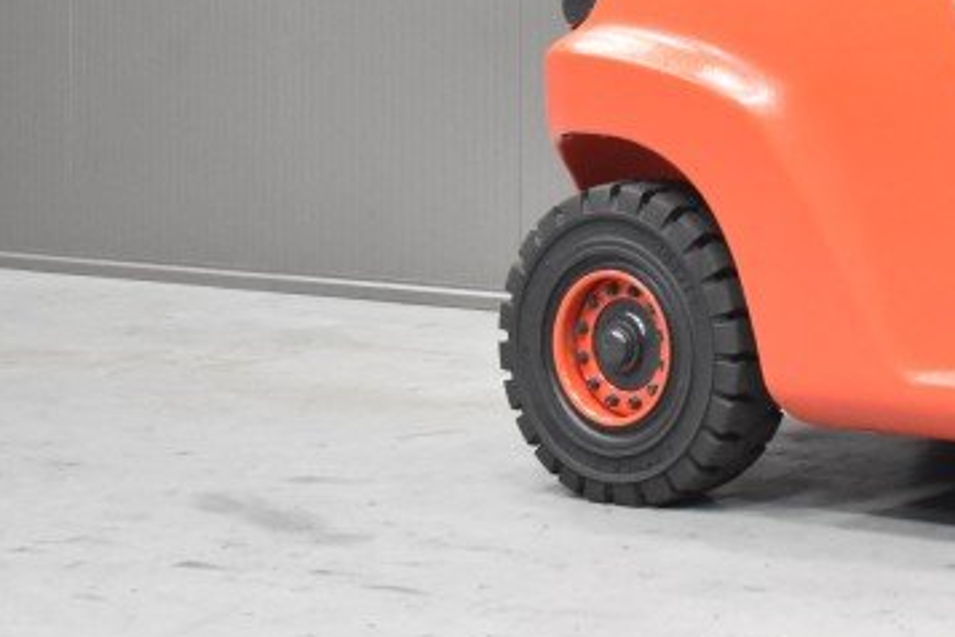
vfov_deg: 10.9
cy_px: -332
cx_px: 1514
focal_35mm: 121
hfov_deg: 15.4
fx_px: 3210
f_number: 5
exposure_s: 1/40
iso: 1600
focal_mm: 24
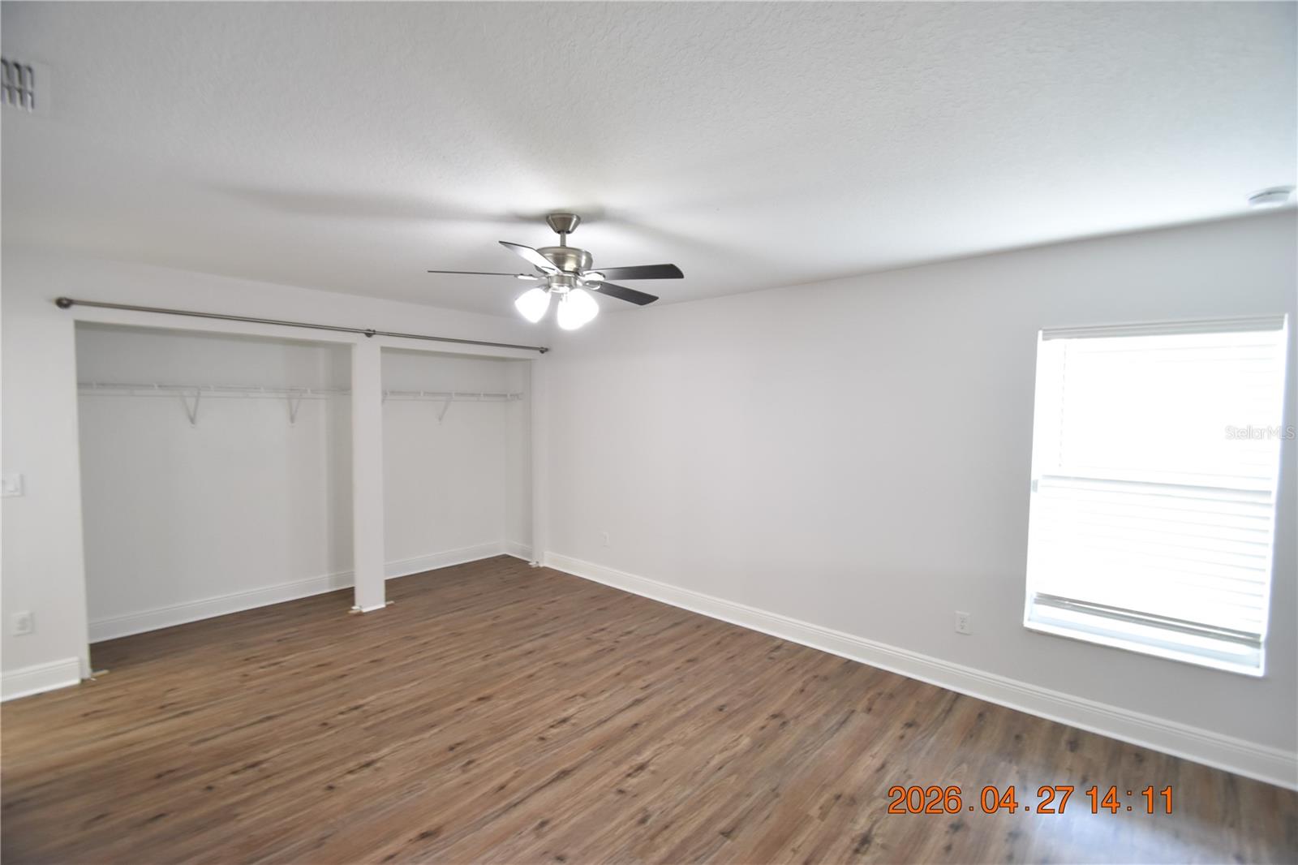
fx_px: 541
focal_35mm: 15
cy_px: 432
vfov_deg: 77.3
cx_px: 649
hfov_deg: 100.4
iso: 800
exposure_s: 1/15
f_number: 3.5
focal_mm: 10
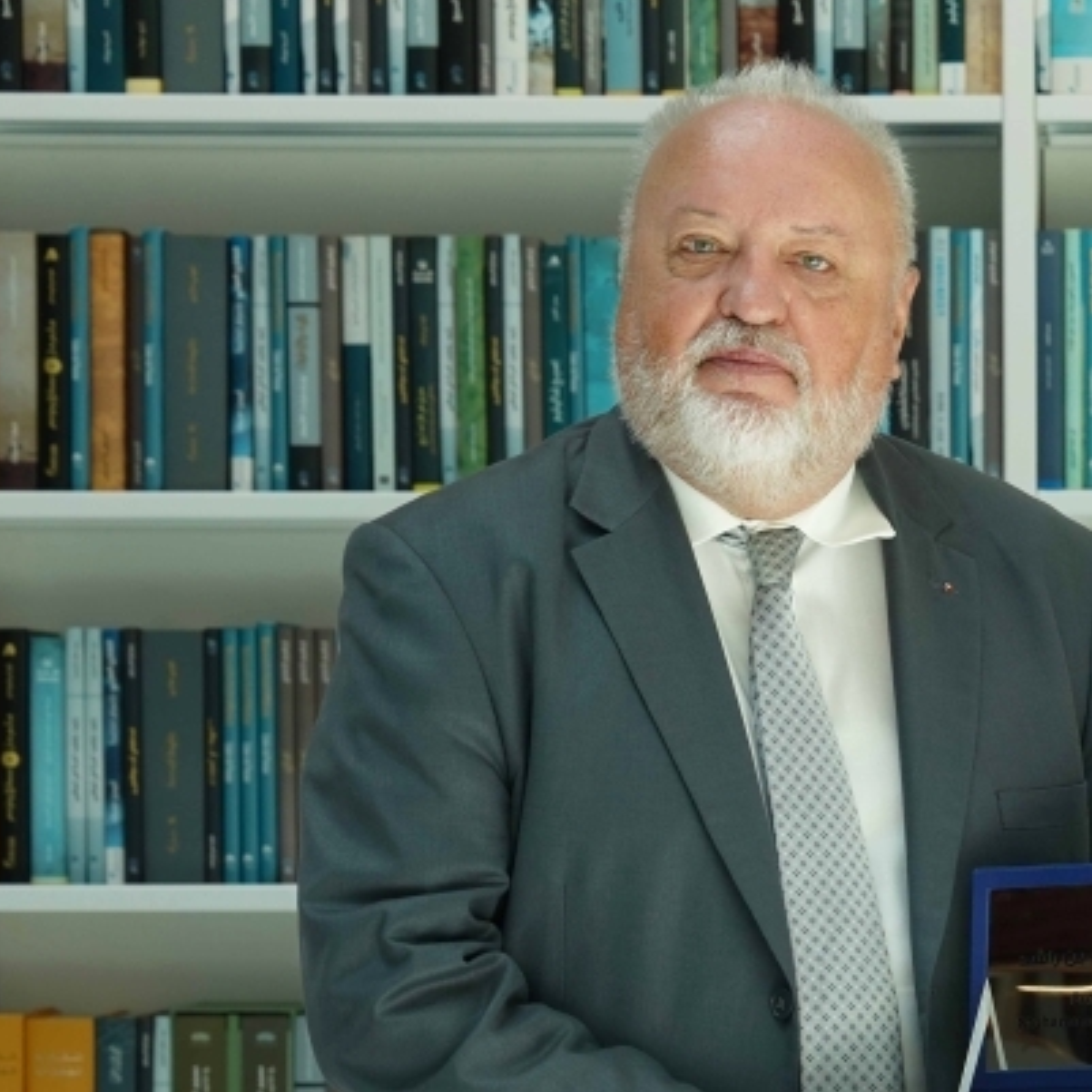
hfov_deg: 11.6
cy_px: 826
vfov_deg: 11.7
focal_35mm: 149
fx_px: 5318
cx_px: 1187
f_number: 4.5
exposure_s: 1/160
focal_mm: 55
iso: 400
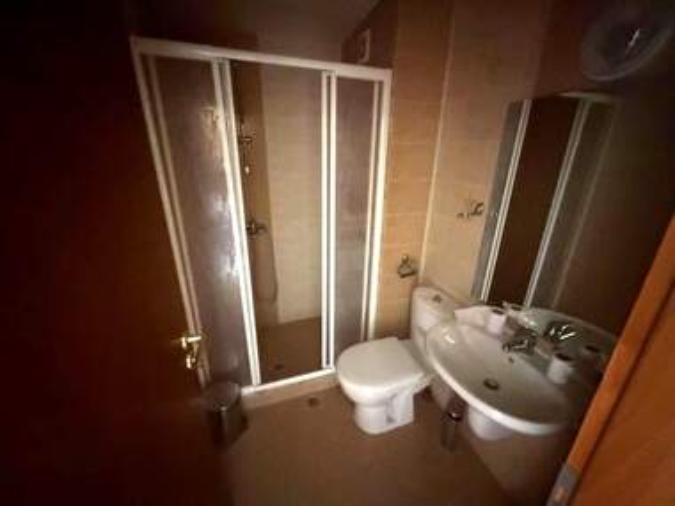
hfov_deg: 102.1
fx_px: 273
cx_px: 338
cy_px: 253
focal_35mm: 14
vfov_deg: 85.7
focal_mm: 2.22
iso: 2500
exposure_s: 1/30
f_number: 2.2
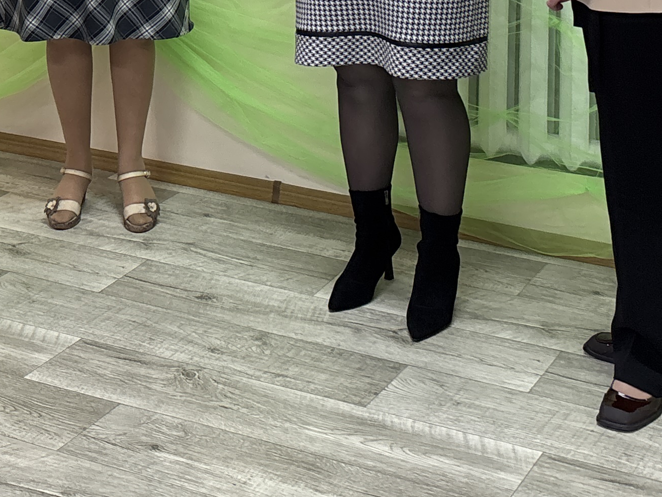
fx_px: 1530
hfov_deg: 24.4
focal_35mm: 80
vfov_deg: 17.3
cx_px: 276
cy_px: -153
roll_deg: +1.3
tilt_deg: -10.2
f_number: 1.6
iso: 125
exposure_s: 1/50
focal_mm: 5.96
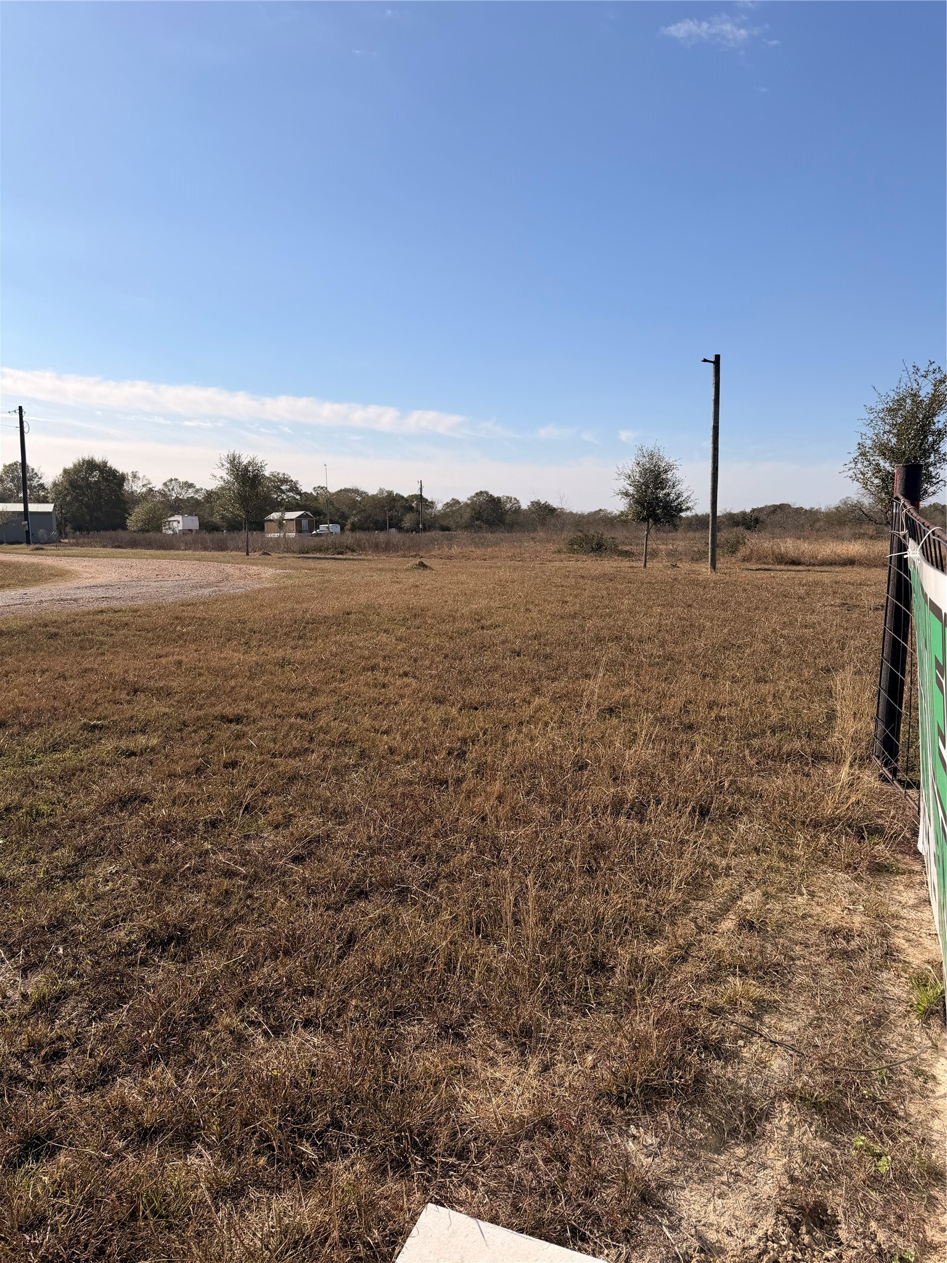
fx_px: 875
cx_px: 474
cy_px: 632
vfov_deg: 71.6
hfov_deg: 56.8
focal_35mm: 24
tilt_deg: -9.0
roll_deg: -1.1
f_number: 1.78
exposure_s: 1/6711
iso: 80
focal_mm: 6.76
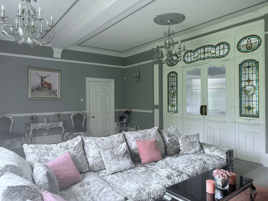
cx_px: 134
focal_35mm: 26
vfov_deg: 53.1
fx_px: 201
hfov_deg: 67.3
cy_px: 100
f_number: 1.6
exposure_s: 1/96
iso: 125
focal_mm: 5.96
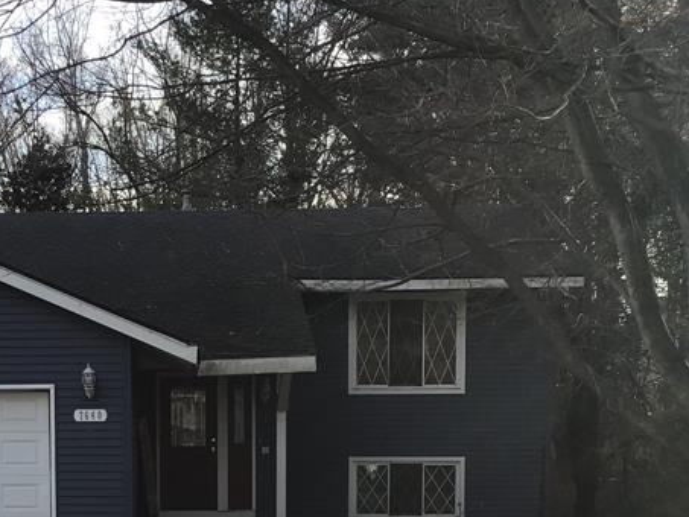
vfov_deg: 20.3
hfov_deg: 27.2
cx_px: 132
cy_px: 520
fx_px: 1394
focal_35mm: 70
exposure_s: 1/295
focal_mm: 3.3
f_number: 2.4
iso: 25
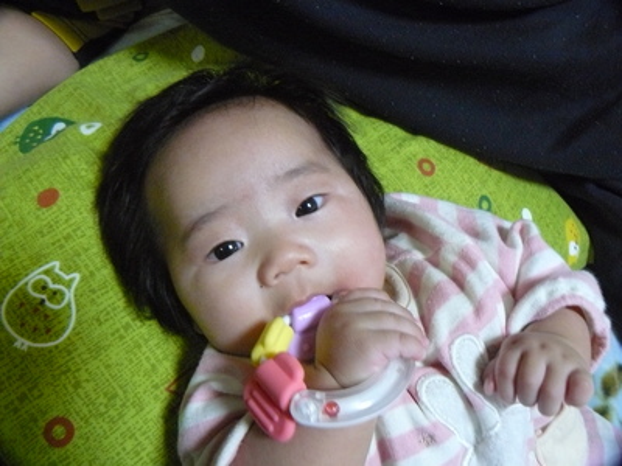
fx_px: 647
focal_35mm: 36
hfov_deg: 51.4
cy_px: 233
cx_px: 311
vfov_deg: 39.7
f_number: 2.8
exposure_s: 1/15
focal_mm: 6
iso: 400
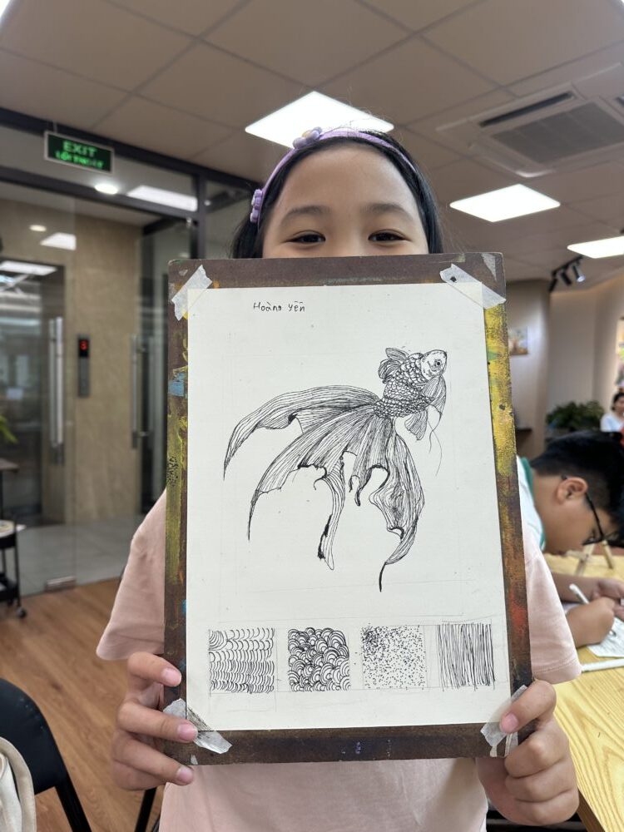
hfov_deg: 56.8
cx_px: 312
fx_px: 577
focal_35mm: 24
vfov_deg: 71.6
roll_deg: -1.6
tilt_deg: -3.0
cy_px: 416
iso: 80
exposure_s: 1/121
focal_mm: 6.86
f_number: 1.78
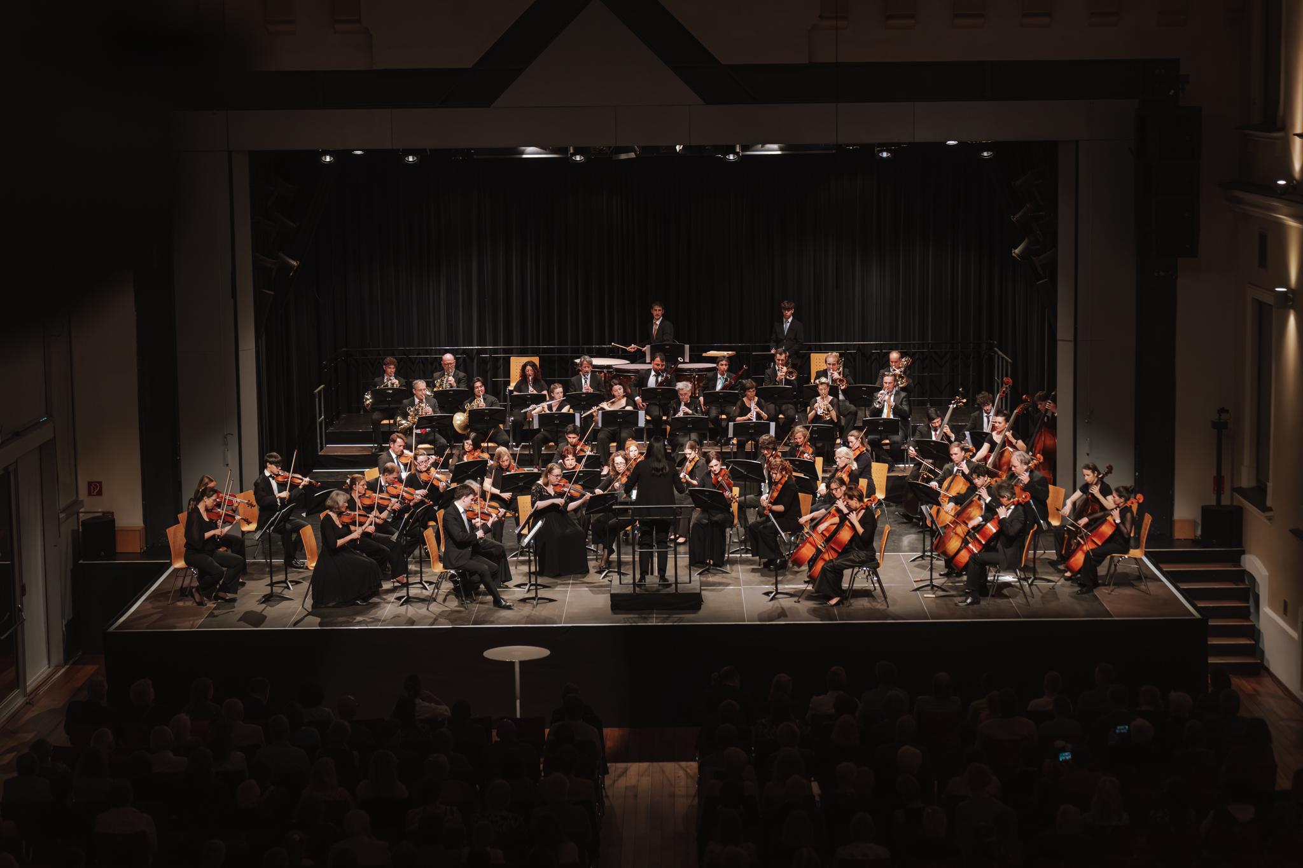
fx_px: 2533
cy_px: 434
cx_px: 652
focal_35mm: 70
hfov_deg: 28.8
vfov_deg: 19.5
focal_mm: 70
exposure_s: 1/320
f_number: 2.8
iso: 1250
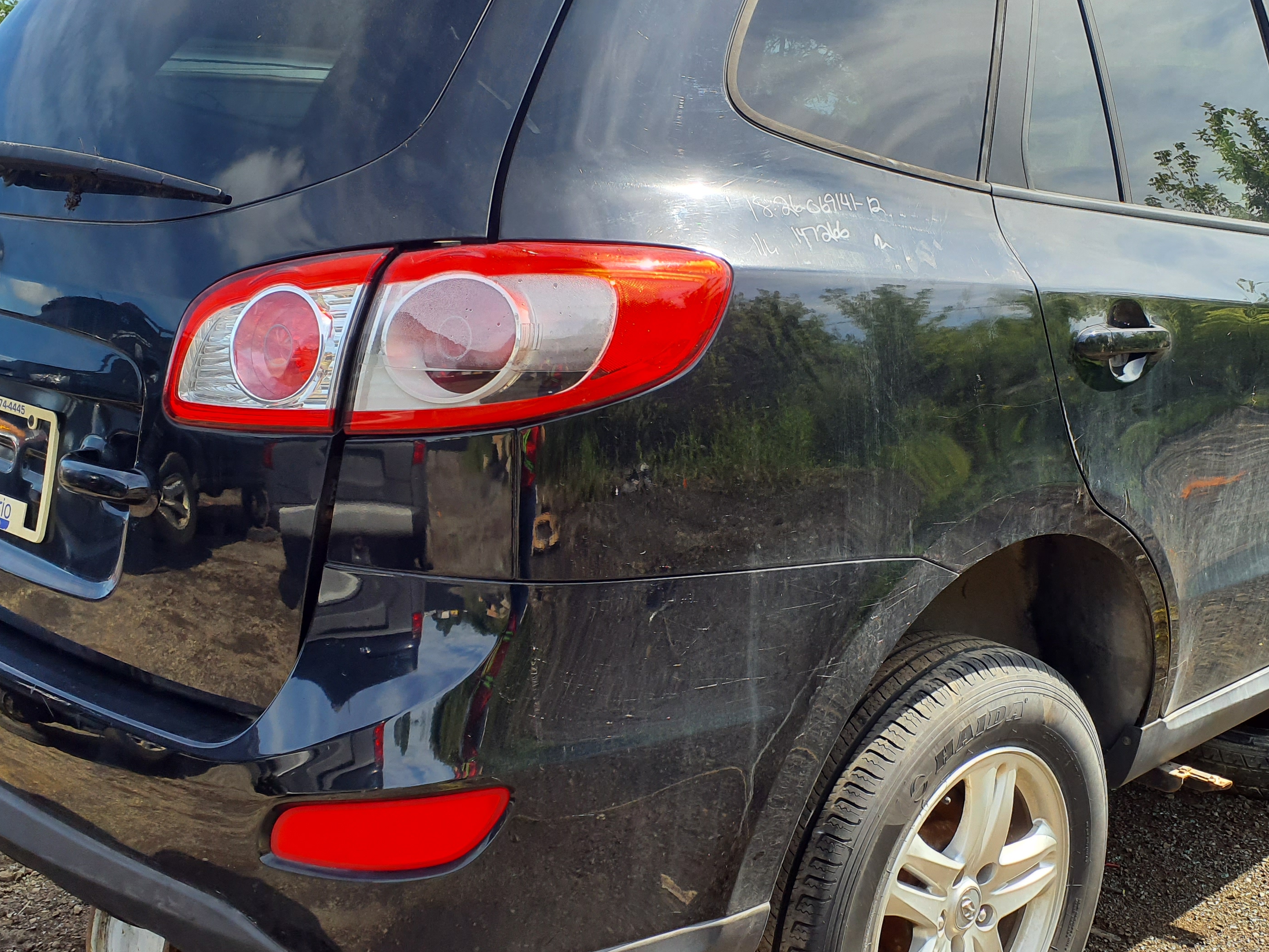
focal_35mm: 40
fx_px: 1467
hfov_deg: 46.6
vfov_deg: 36.0
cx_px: 739
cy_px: 471
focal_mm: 3.58
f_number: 1.9
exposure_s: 1/874
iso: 40
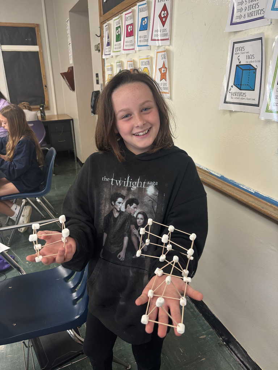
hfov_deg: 53.1
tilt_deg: -21.7
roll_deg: +1.0
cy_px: 185
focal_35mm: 26
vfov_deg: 67.3
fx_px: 278
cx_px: 139
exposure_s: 1/60
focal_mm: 5.96
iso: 100
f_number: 1.6
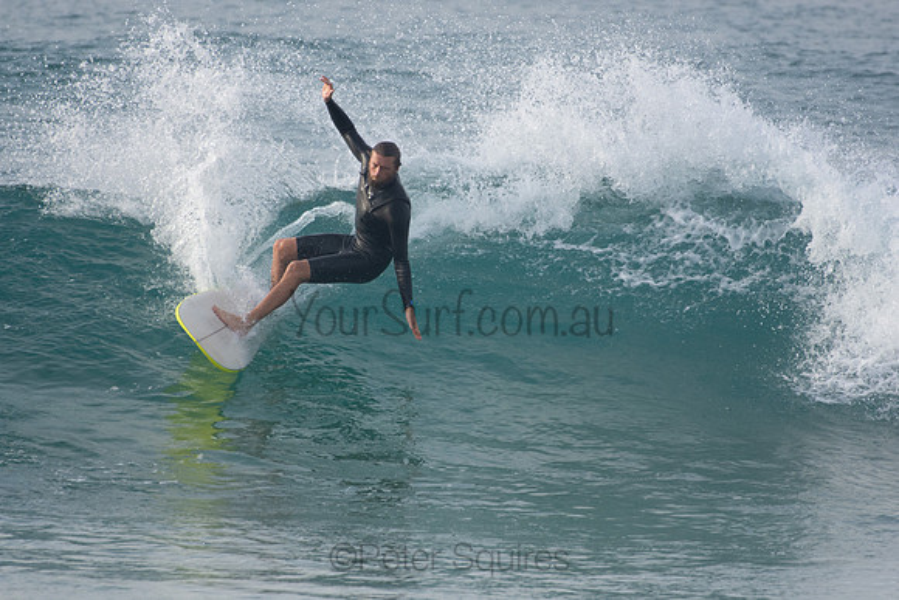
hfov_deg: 2.7
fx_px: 18733
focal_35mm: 750
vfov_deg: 1.8
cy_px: 300
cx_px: 450
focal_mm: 500
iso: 640
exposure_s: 1/2000
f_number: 5.6
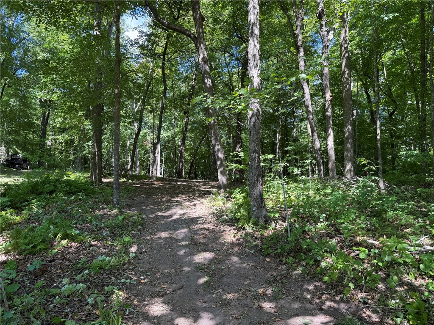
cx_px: 217
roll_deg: -0.5
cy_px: 162
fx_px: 301
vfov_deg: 56.8
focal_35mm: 24
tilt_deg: +6.3
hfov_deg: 71.6
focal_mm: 6.76
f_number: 1.78
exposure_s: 1/244
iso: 64
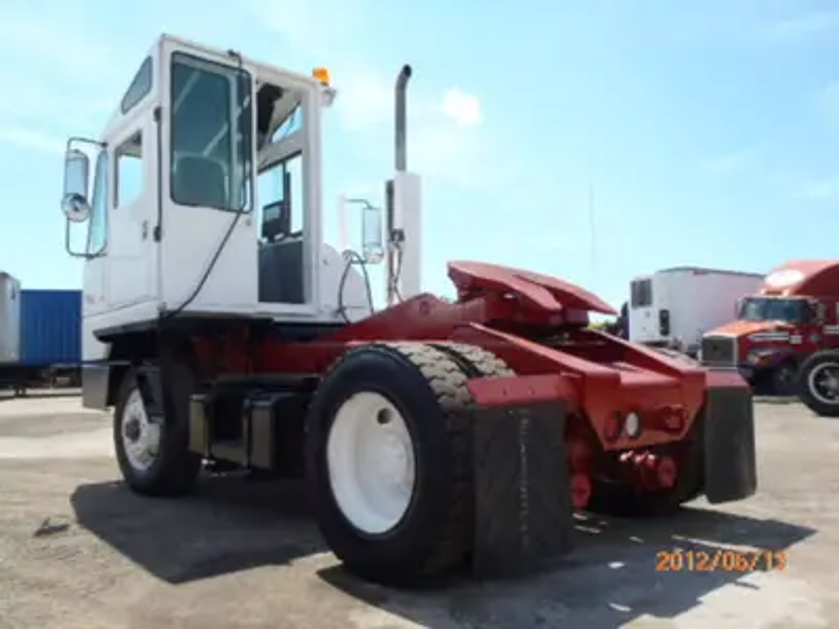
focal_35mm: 28
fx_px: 679
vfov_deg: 49.7
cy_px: 314
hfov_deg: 63.4
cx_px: 420
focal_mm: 5
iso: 80
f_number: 3.9
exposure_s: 1/500
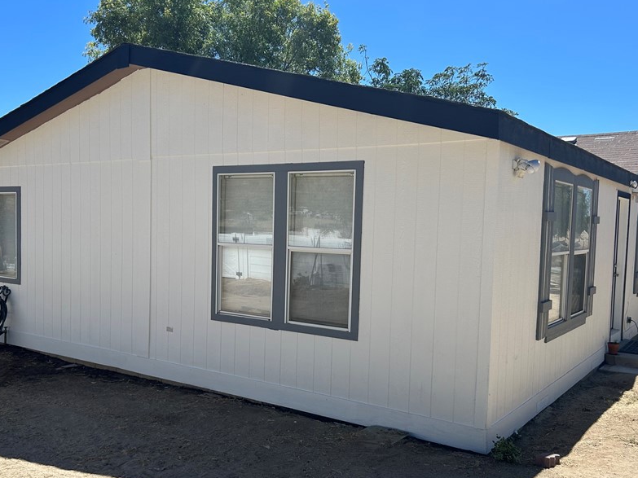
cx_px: 319
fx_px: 627
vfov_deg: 41.7
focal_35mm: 34
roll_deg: -1.3
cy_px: 265
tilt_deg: -4.1
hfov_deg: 54.0
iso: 50
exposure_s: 1/4115
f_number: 1.5
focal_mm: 5.7
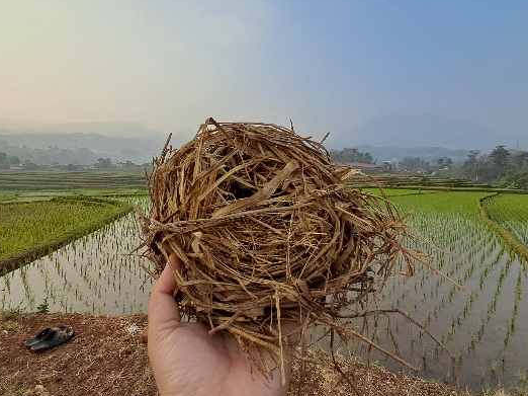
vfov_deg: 65.7
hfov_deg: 81.8
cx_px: 267
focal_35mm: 20
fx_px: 305
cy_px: 177
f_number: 2.2
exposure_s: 1/1250
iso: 40
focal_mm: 1.64
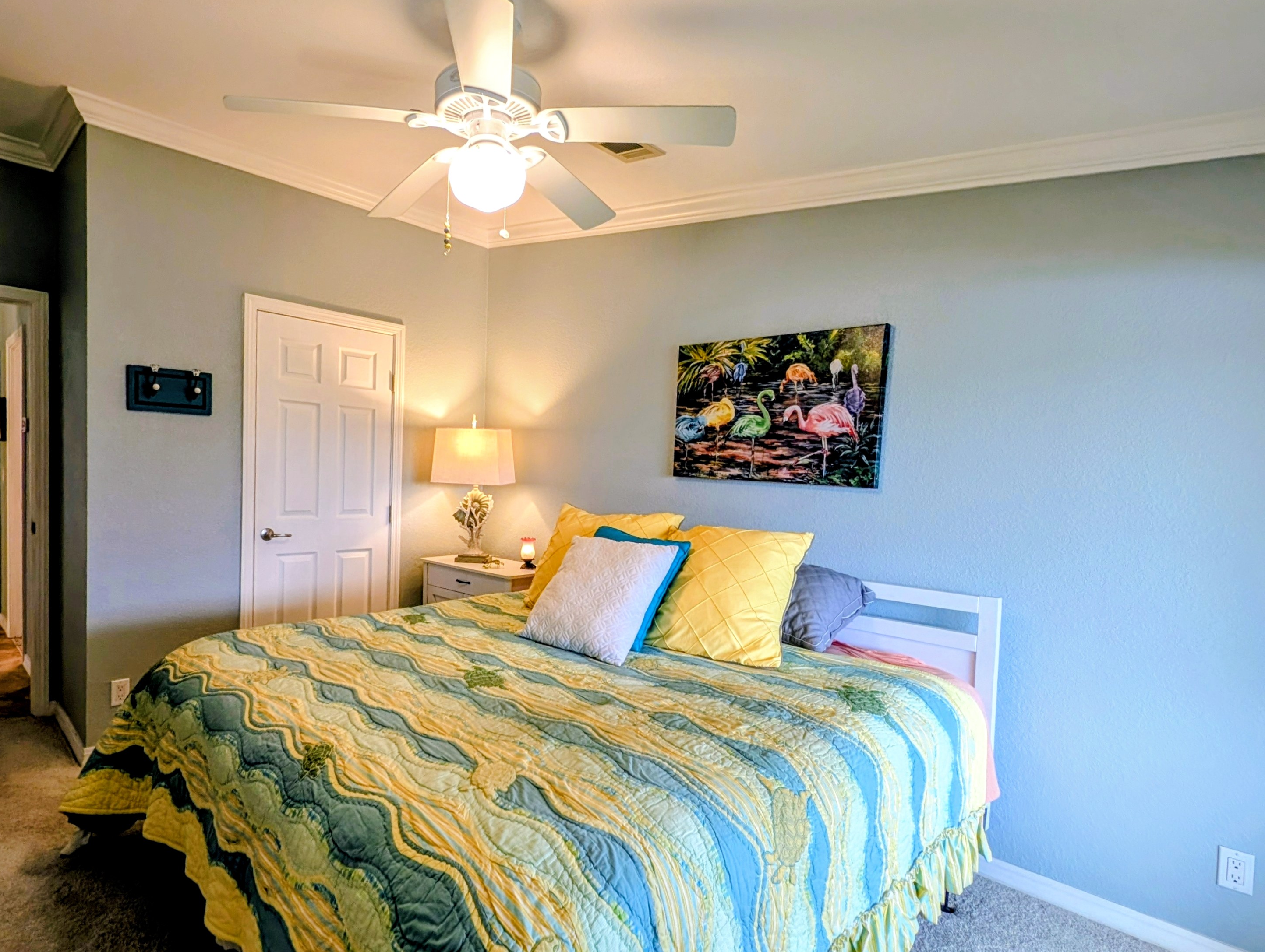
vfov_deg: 78.2
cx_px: 545
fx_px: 586
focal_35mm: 16
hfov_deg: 93.8
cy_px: 499
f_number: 1.95
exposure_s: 1/60
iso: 138
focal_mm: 2.23
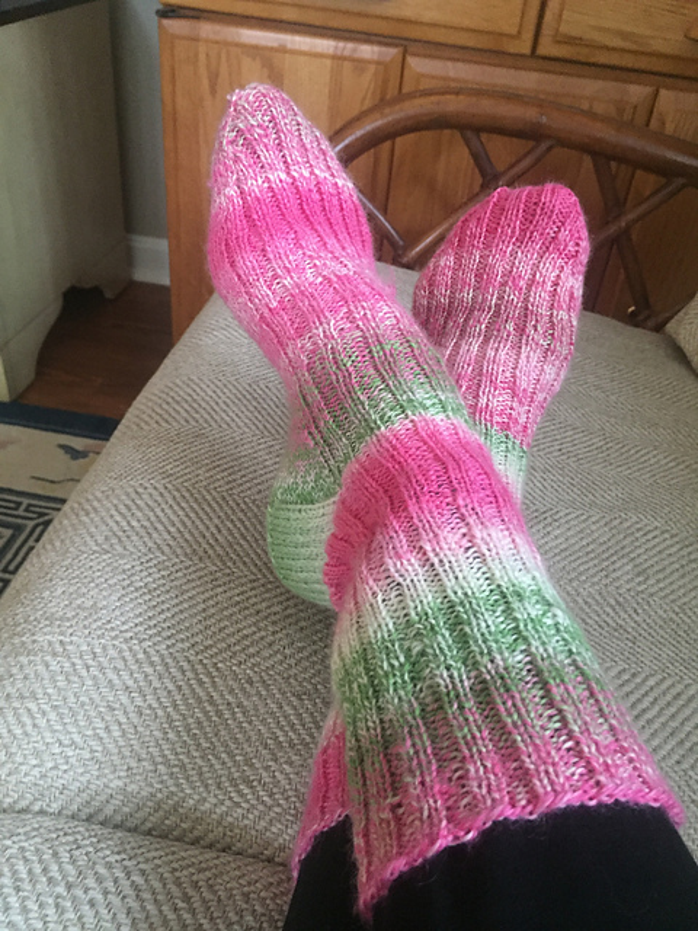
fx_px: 780
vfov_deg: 61.7
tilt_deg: -37.5
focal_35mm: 29
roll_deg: -4.2
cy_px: 466
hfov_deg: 48.2
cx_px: 349
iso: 320
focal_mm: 4.15
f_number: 2.2
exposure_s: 1/15
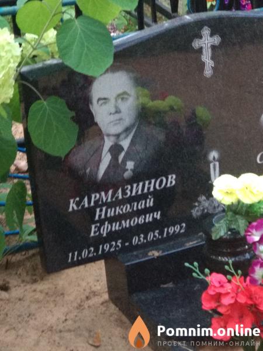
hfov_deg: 28.0
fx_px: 527
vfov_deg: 36.8
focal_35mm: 52
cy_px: 176
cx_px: 132
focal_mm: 5.99
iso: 800
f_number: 2.6
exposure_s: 1/60
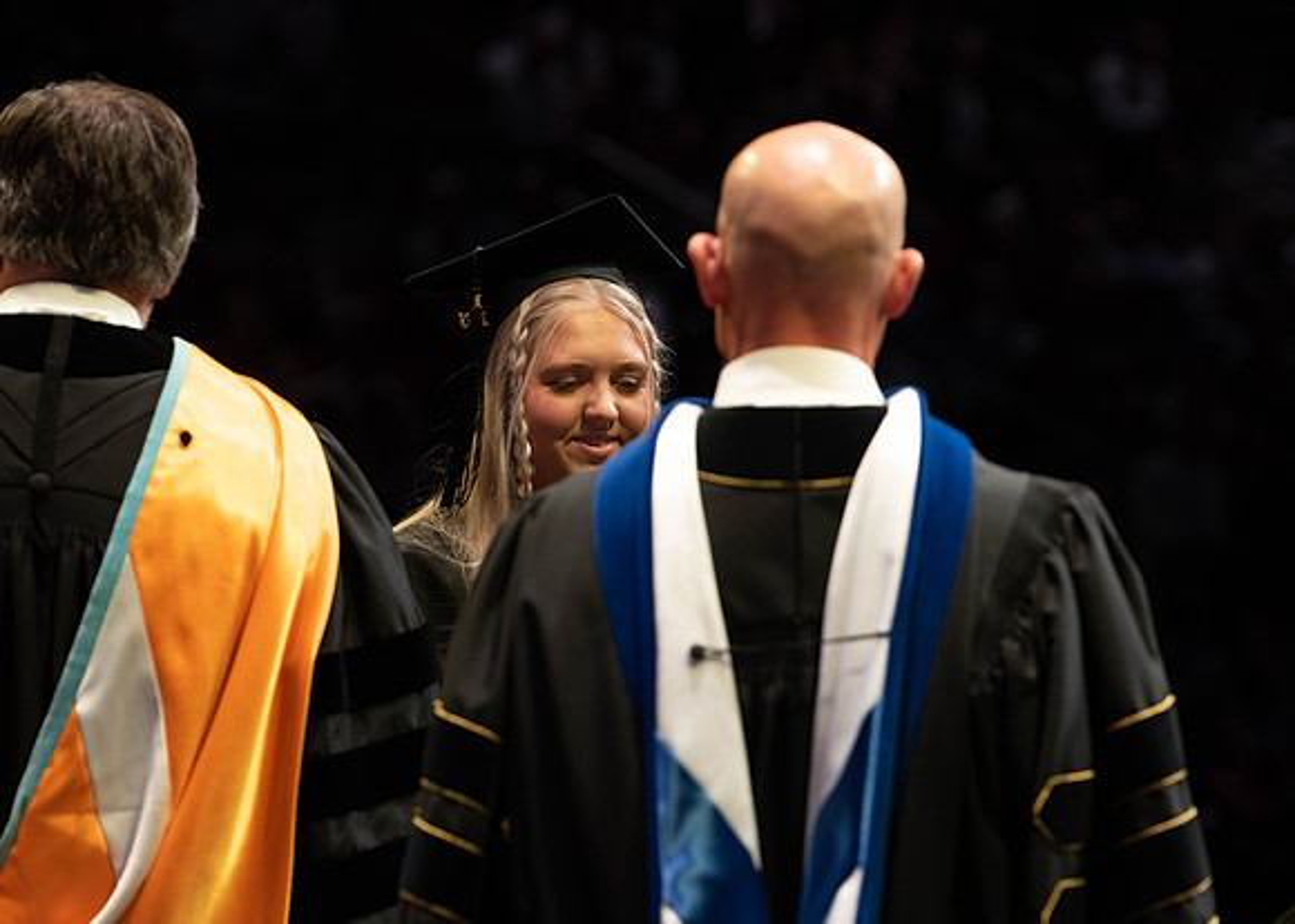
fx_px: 7016
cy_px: 439
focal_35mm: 191
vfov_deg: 7.5
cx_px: 734
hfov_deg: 10.5
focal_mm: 170
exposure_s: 1/320
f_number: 4.5
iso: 1600
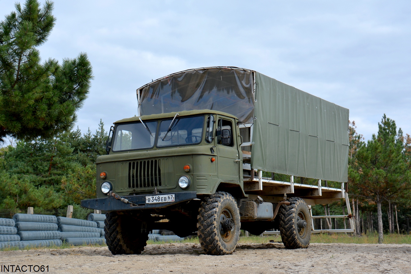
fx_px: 651
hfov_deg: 35.0
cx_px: 206
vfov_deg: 23.8
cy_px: 137
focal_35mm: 57
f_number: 8
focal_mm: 38
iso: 140
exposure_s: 1/250
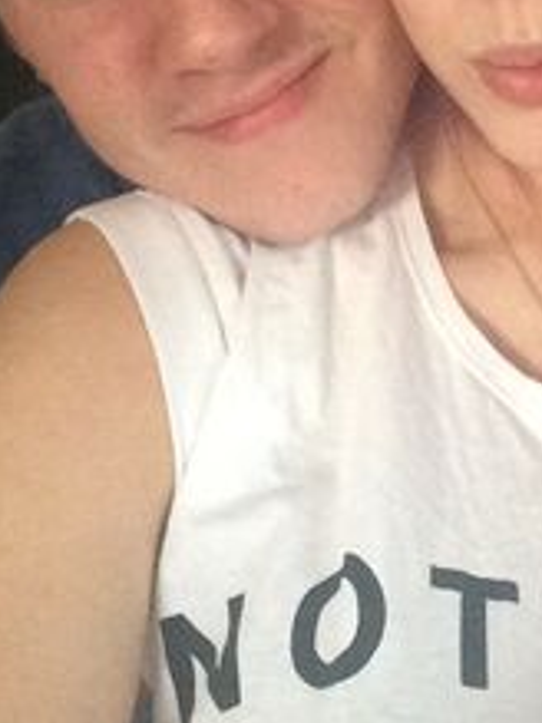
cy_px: 45
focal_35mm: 66
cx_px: 354
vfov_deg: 28.1
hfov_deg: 22.2
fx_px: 1379
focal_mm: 2.15
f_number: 2.4
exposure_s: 1/15
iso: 500
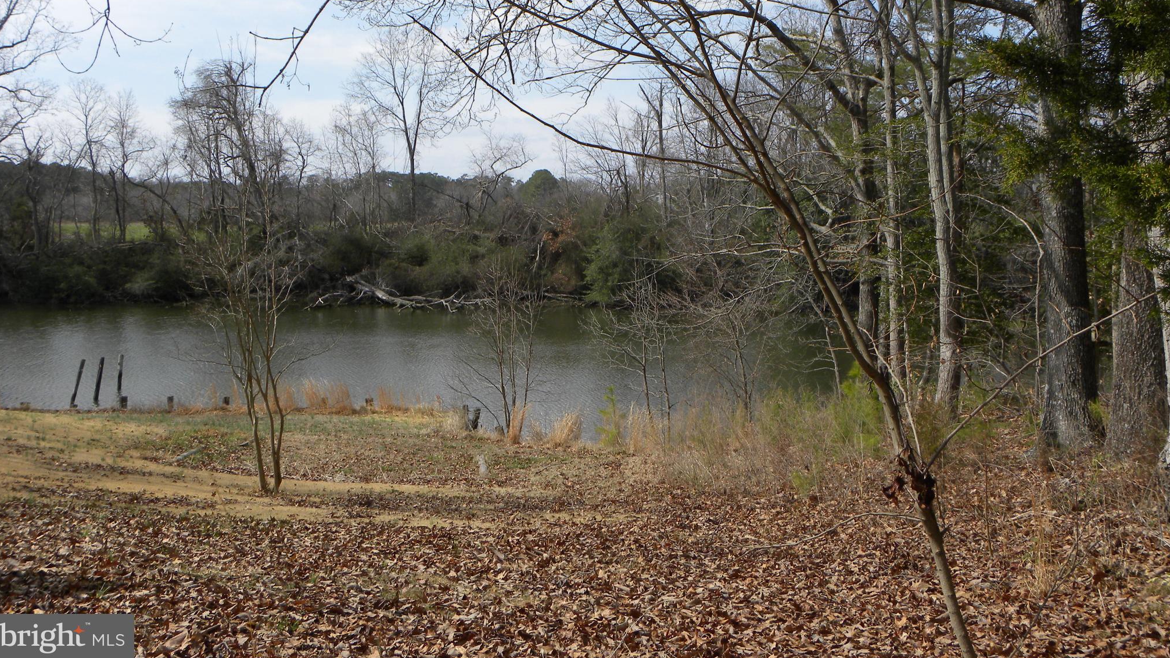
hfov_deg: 49.4
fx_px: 1272
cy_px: 215
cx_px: 584
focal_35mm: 41
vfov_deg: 28.8
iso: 64
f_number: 5.6
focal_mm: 6.6
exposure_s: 1/355
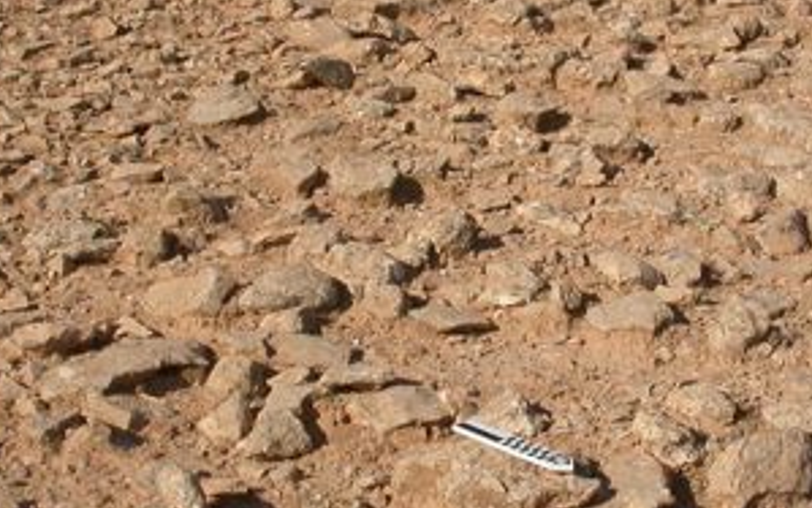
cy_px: 181
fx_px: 1948
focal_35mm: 88
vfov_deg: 14.8
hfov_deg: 23.4
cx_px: 543
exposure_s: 1/617
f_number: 7.5
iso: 100
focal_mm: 7.85
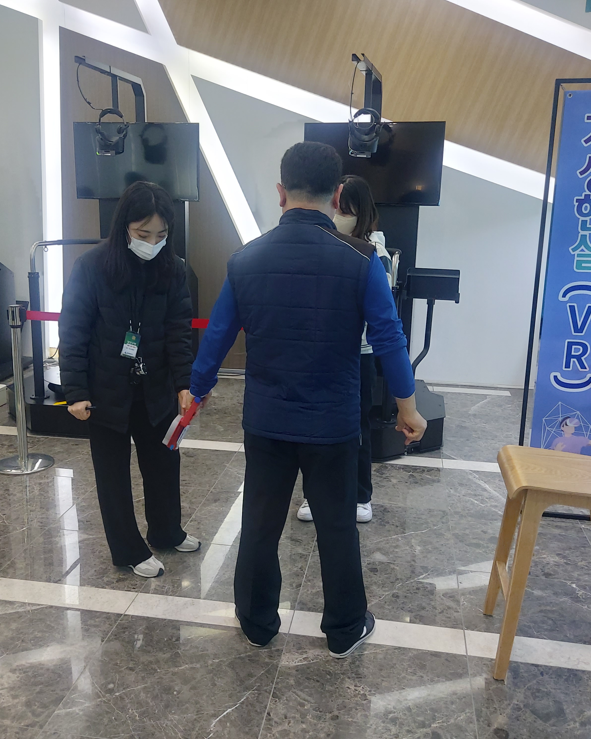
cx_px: 278
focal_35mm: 33
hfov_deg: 44.5
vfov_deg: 54.2
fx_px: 721
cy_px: 370
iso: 250
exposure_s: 1/60
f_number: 2
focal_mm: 4.58
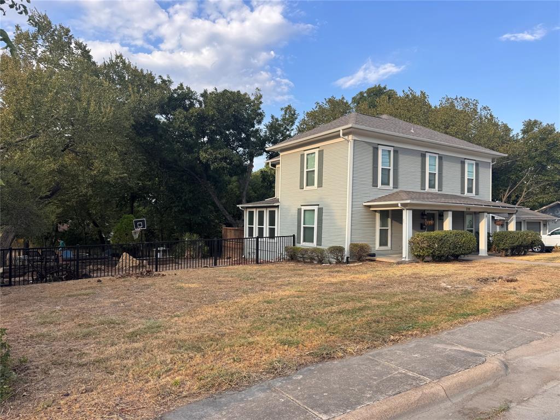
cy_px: 210
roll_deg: -0.8
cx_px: 280
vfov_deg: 56.8
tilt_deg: +0.9
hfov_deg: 71.6
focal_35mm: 24
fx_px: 388
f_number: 1.78
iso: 80
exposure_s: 1/1261
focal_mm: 6.76
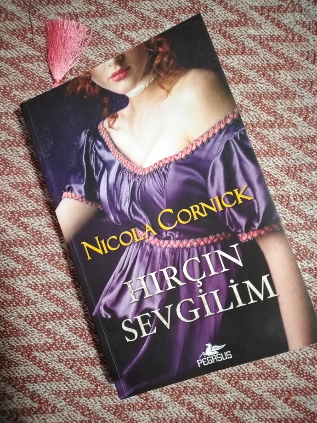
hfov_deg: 53.1
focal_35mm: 26
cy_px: 212
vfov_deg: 67.3
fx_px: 317
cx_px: 158
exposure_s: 1/15
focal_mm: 3.62
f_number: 1.8
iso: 854
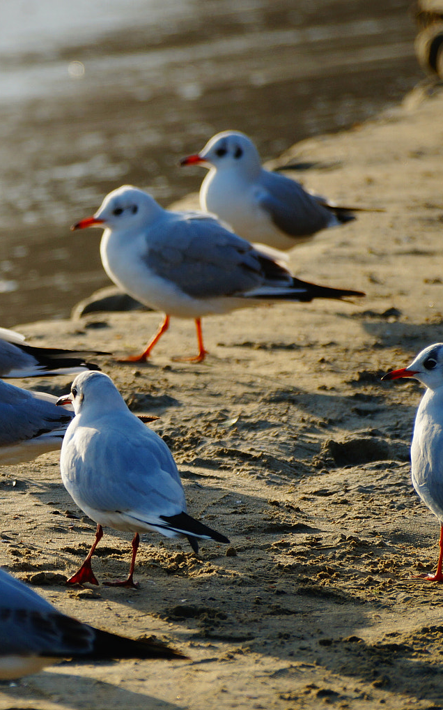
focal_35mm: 504
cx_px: -31
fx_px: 9739
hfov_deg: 2.6
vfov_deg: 4.2
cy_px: 354
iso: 100
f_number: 5
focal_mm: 210
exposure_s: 1/500
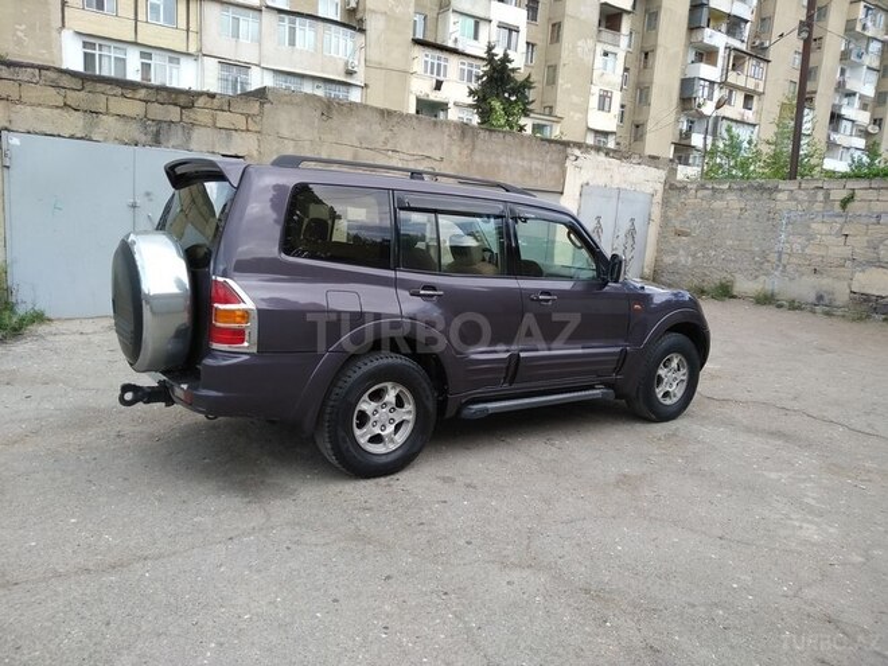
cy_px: 333
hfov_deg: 67.3
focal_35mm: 26
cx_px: 444
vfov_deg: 53.1
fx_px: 667
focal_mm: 3.82
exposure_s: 1/326
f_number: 2.2
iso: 125
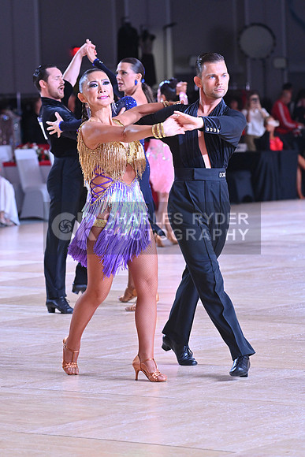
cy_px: 228
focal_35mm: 170
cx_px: 152
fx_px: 2159
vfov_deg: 12.1
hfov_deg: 8.1
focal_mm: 170
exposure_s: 1/400
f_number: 6.3
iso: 3200
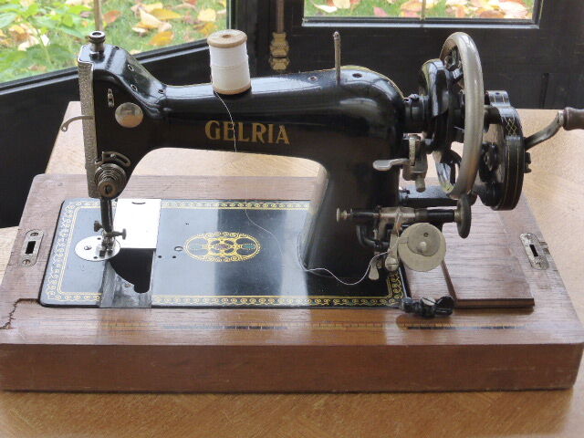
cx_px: 292
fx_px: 1097
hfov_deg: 29.8
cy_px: 219
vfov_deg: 22.6
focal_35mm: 65
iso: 400
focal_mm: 11
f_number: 4.8
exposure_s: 1/50
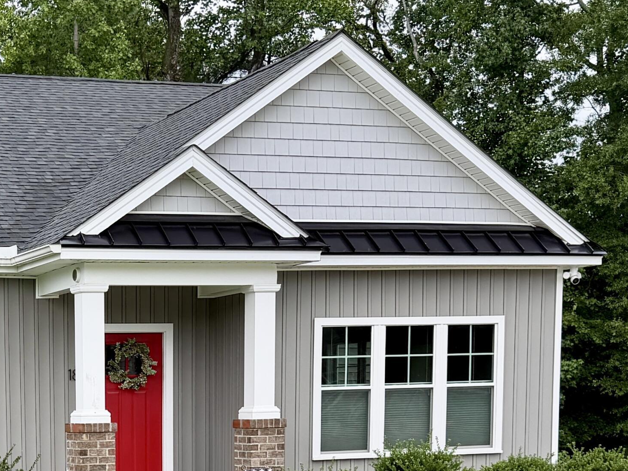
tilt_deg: -5.9
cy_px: 283
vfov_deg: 29.6
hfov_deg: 38.2
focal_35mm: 49
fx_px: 889
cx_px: 177
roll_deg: +1.0
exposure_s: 1/643
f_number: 1.78
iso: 80
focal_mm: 6.76
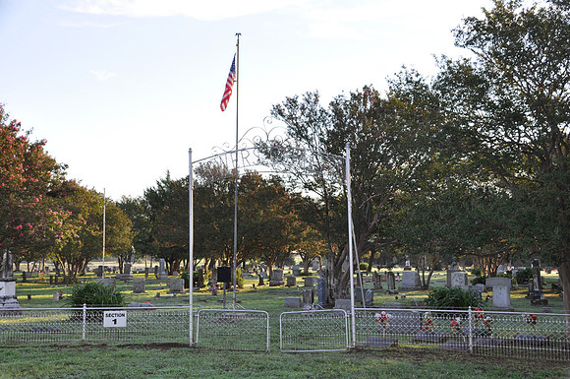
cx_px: 285
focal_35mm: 66
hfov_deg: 30.6
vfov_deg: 20.6
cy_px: 190
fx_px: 1044
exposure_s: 1/80
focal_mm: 44
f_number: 9
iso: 200
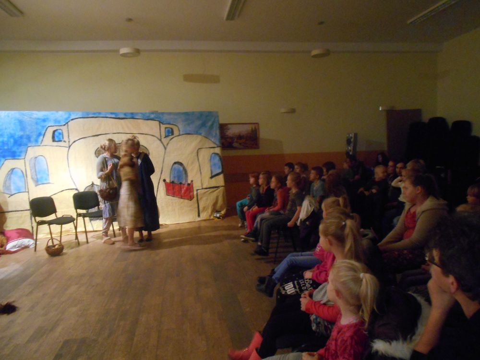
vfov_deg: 53.1
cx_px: 240
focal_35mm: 26
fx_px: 361
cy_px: 180
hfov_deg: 67.3
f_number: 3.2
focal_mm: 4.6
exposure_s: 1/6
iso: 800
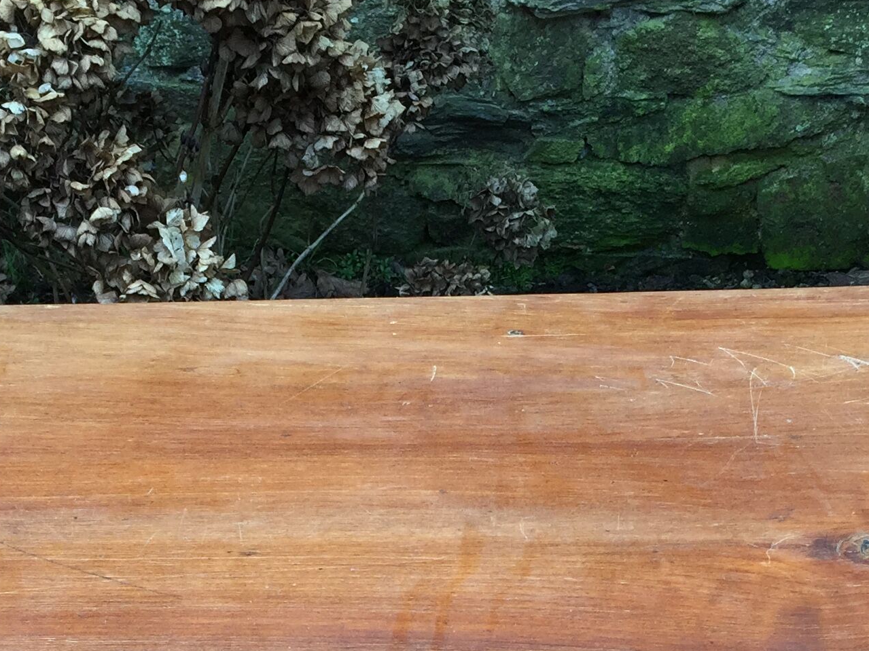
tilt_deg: -43.2
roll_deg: +1.9
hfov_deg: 26.3
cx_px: 382
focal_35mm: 74
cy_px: 766
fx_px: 1858
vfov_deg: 18.9
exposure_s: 1/156
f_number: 2.2
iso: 32
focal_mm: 4.15
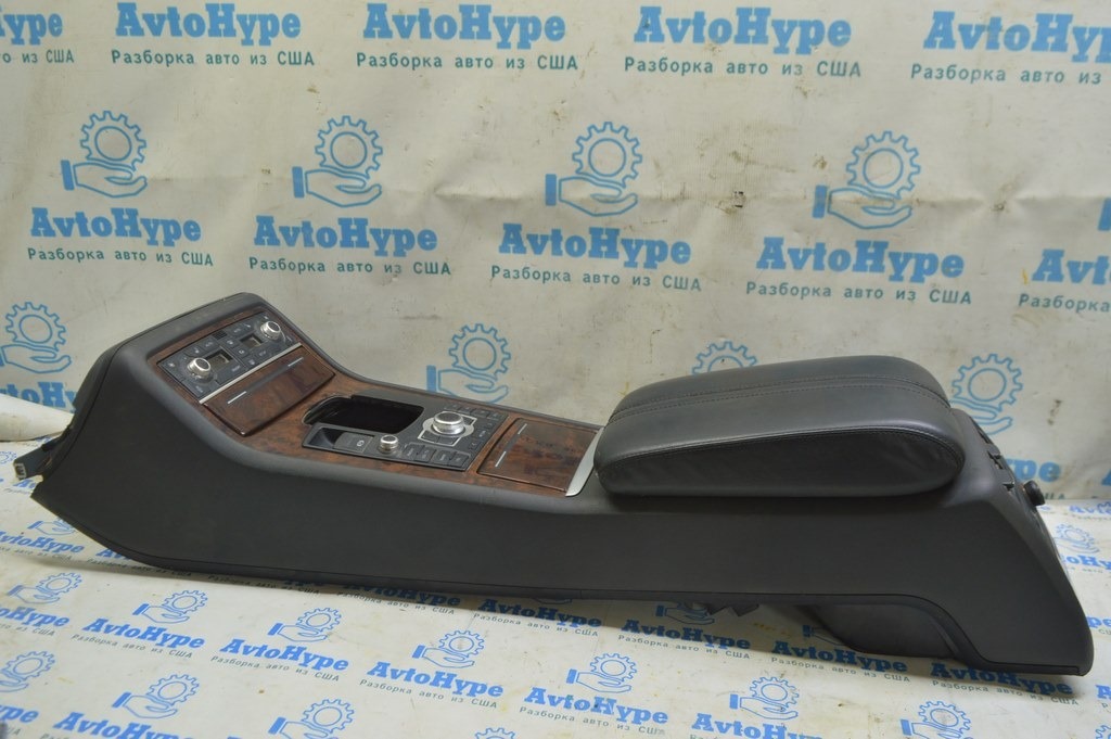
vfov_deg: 43.5
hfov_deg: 62.0
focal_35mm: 30
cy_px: 370
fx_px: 925
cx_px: 556
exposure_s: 1/20
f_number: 5.6
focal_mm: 20
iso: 400
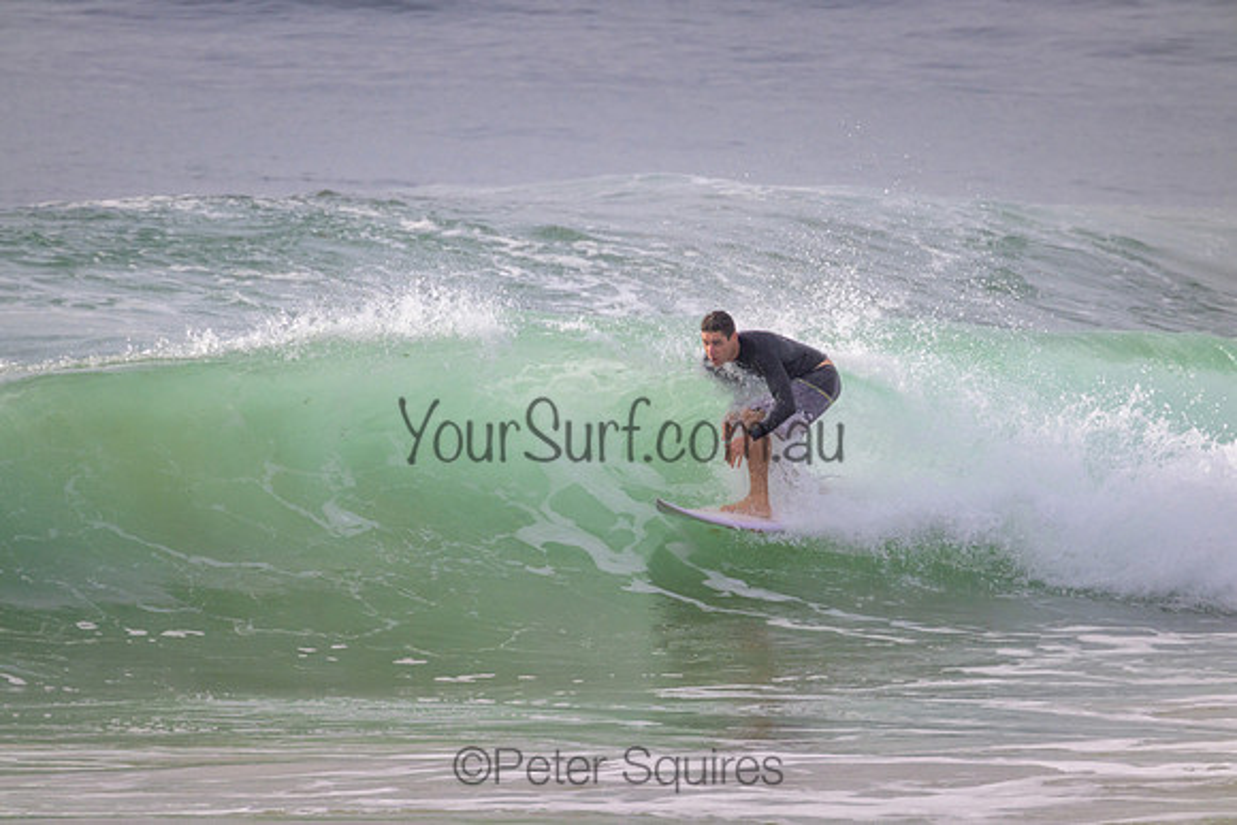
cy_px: 412
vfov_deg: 1.7
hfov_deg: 2.6
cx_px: 618
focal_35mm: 800
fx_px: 27494
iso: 640
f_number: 11
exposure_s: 1/2000
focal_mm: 800
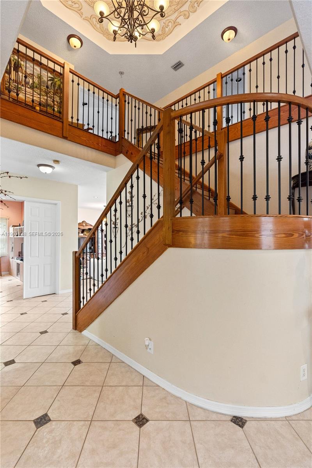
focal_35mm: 16
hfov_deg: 73.7
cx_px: 156
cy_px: 234
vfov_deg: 96.7
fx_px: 208
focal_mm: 16
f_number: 4.5
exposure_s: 1/20
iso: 1000
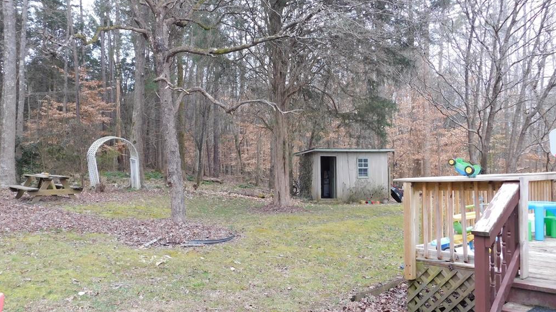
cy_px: 152
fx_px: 486
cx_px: 276
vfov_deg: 35.6
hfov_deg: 59.5
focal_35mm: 33
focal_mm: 5.3
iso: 140
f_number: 3.2
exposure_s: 1/30
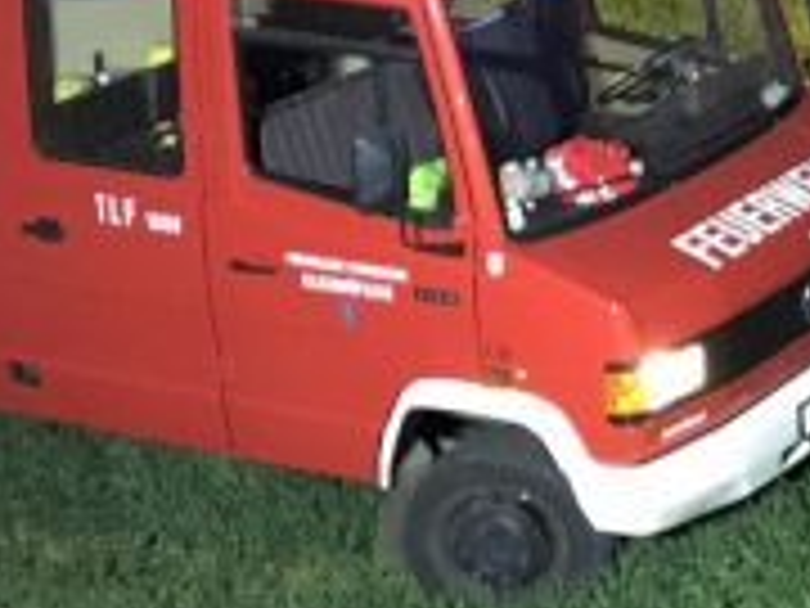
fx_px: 2457
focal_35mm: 105
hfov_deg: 16.3
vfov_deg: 13.7
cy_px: -97
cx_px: 1377
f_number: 2.2
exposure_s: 1/17
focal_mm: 4.15
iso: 400
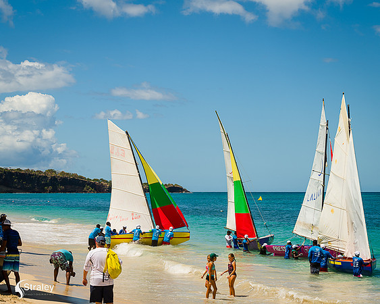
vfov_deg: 17.8
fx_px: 970
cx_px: 178
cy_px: 151
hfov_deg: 22.2
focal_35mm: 86
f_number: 8
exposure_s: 1/320
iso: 72
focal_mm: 76
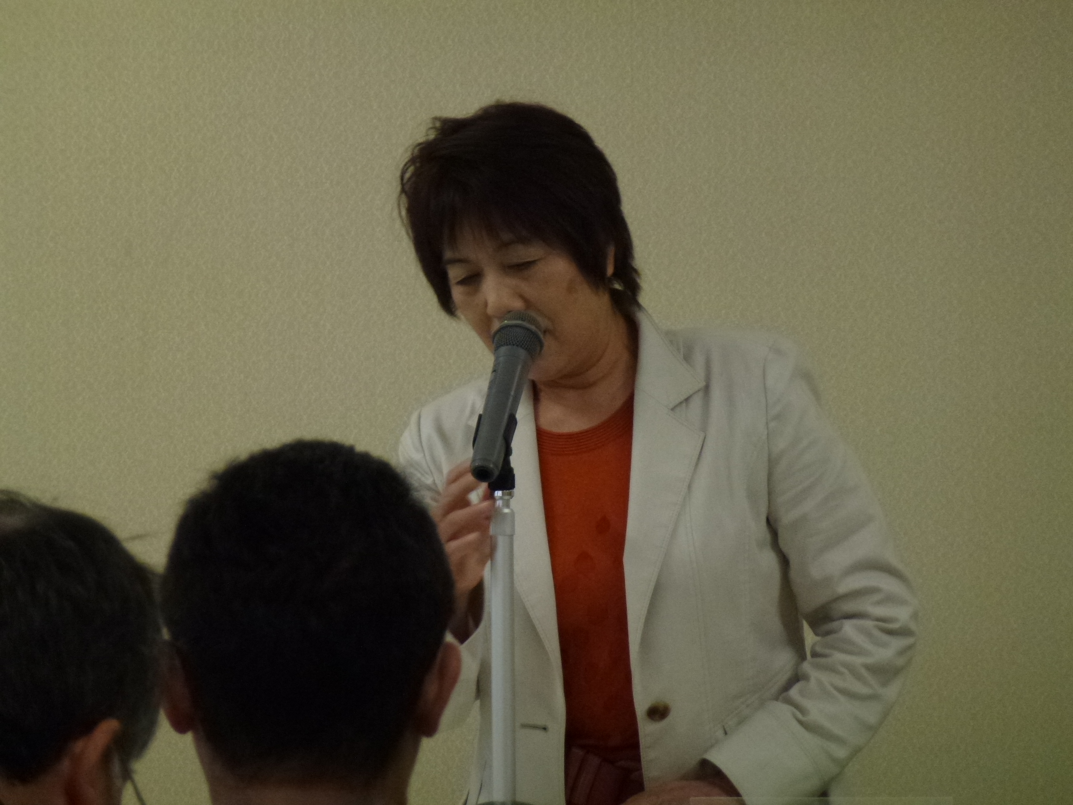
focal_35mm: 327
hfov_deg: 6.1
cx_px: 536
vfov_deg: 4.5
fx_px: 10136
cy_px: 402
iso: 400
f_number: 5.8
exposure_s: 1/60
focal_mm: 58.6
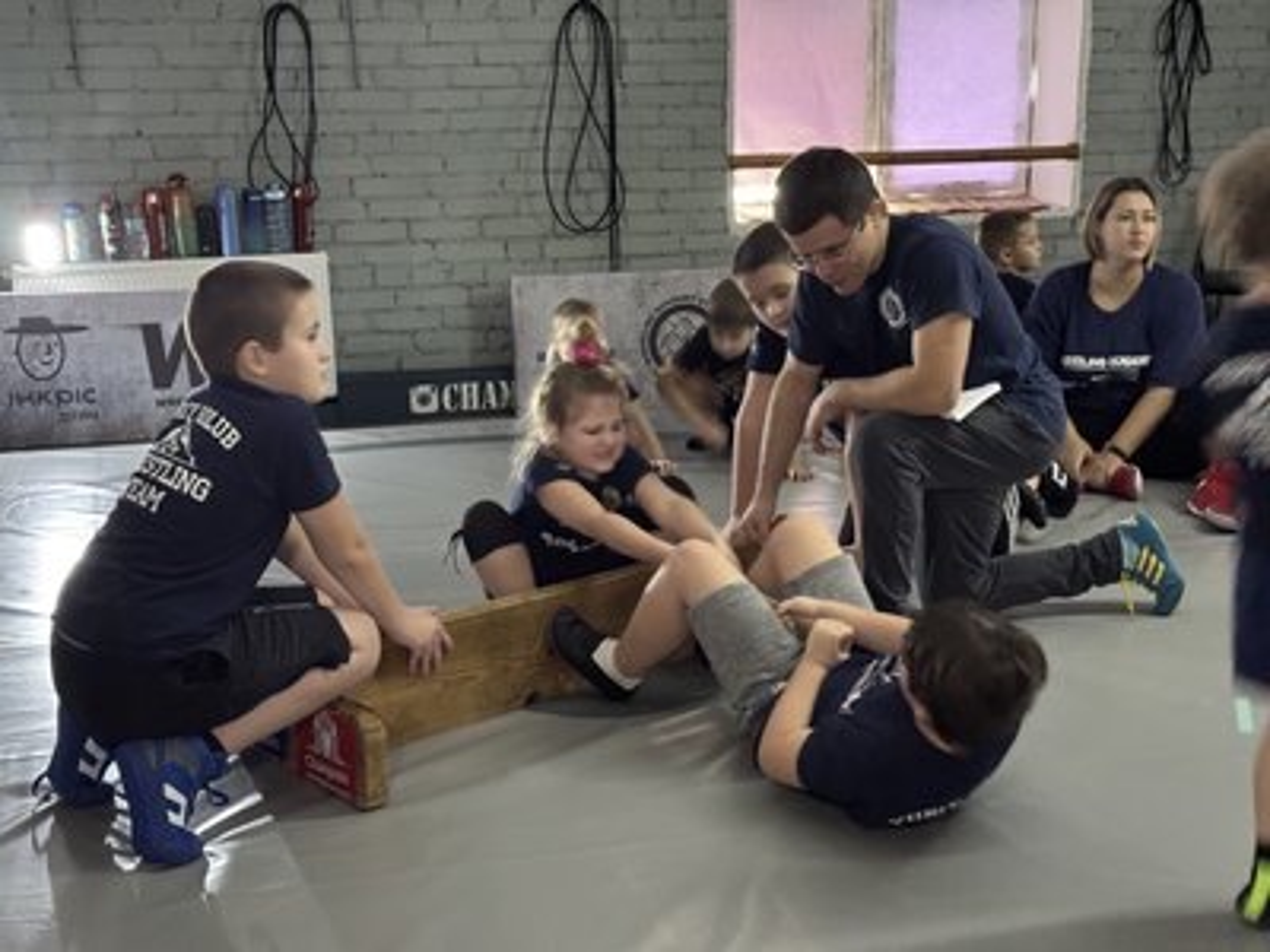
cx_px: 635
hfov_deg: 39.7
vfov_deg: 30.3
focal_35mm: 48
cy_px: 476
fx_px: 1761
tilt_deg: -14.1
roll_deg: +0.8
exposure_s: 1/18
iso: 800
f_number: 1.78
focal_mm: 6.76
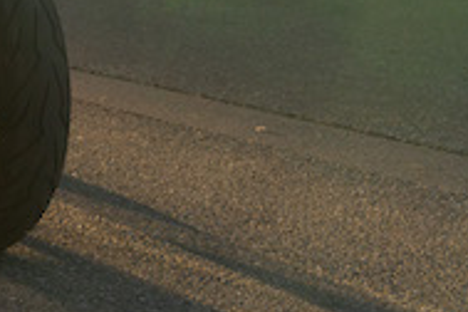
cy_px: -236
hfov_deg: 14.8
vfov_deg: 10.4
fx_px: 1612
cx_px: -329
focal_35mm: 124
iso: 320
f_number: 22
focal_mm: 34
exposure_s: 1/50
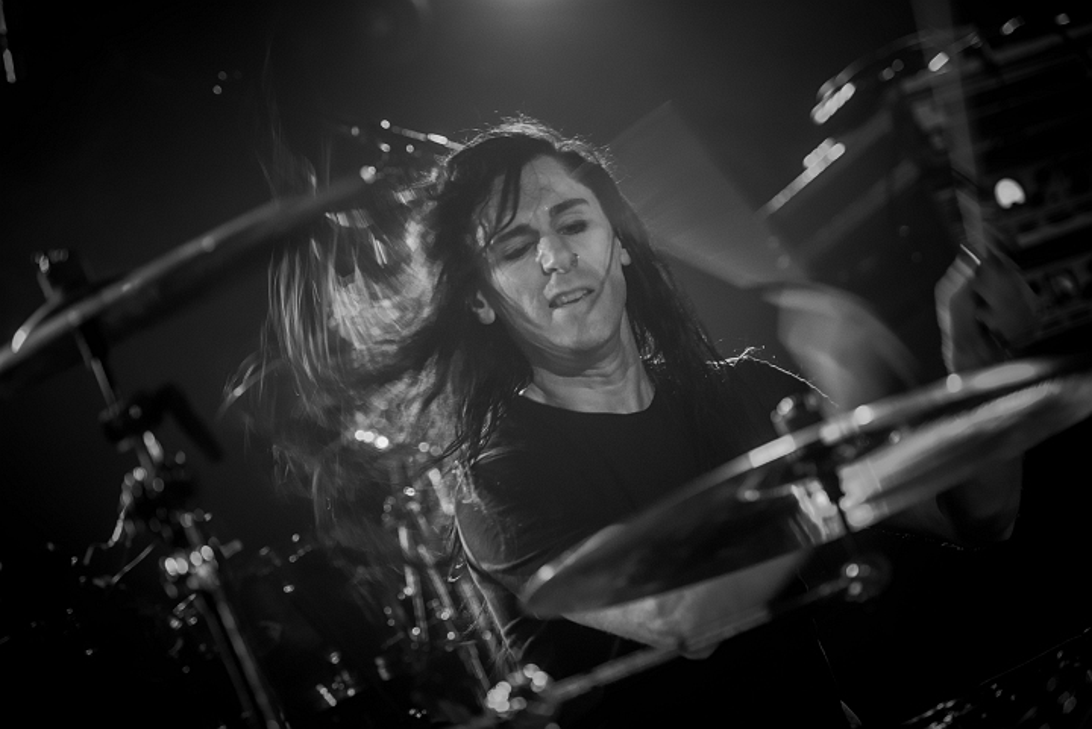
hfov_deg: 17.1
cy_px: 364
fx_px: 3642
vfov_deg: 11.4
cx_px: 546
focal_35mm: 120
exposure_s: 1/100
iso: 3200
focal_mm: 120
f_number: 2.8
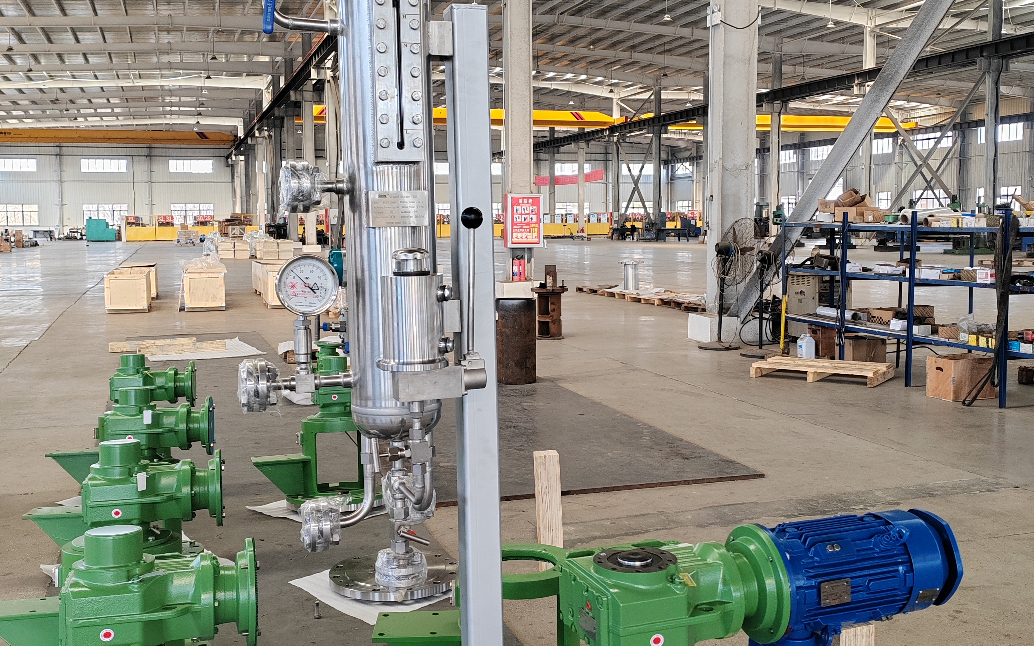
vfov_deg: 32.8
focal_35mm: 39
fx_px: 1099
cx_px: 517
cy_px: 315
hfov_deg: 50.4
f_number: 1.8
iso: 800
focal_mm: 6.14
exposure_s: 1/100
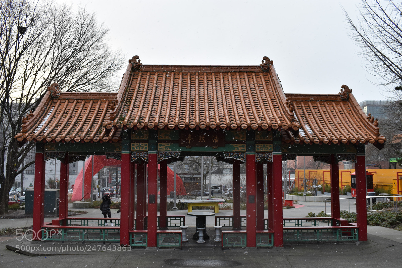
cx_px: 201
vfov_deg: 38.3
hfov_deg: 55.1
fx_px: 385
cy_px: 134
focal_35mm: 34
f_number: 7.1
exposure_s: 1/200
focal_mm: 23
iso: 800
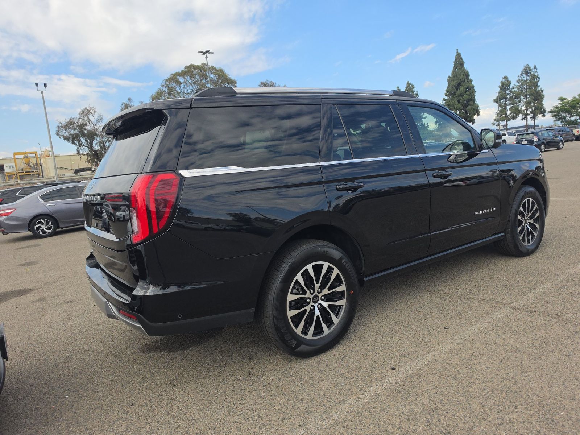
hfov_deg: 73.9
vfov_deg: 58.9
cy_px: 218
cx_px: 290
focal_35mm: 23
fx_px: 385
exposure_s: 1/3436
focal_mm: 6.5
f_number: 1.4
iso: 63
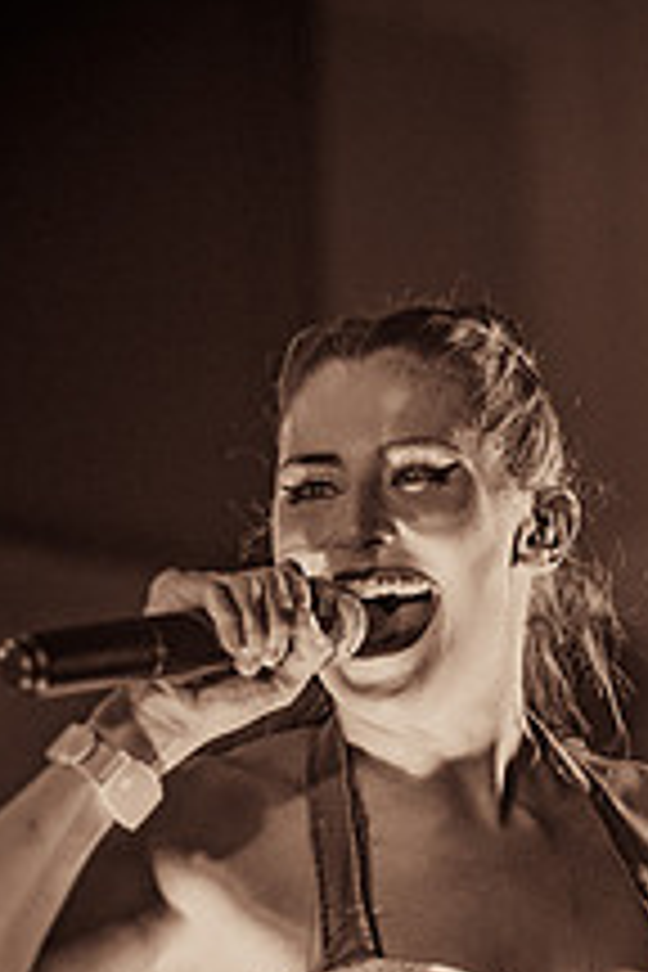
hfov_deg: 4.1
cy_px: 896
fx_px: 8990
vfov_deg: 6.2
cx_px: 558
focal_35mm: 333
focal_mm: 160
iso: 800
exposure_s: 1/200
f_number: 3.2
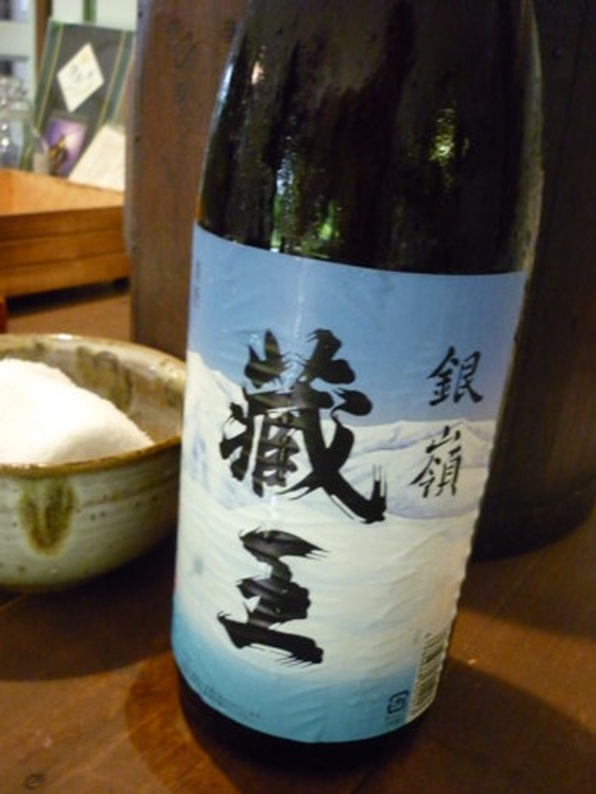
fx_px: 757
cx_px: 298
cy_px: 397
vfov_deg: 55.3
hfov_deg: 43.0
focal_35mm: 33
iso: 800
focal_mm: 5.5
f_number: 2.8
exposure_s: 1/30
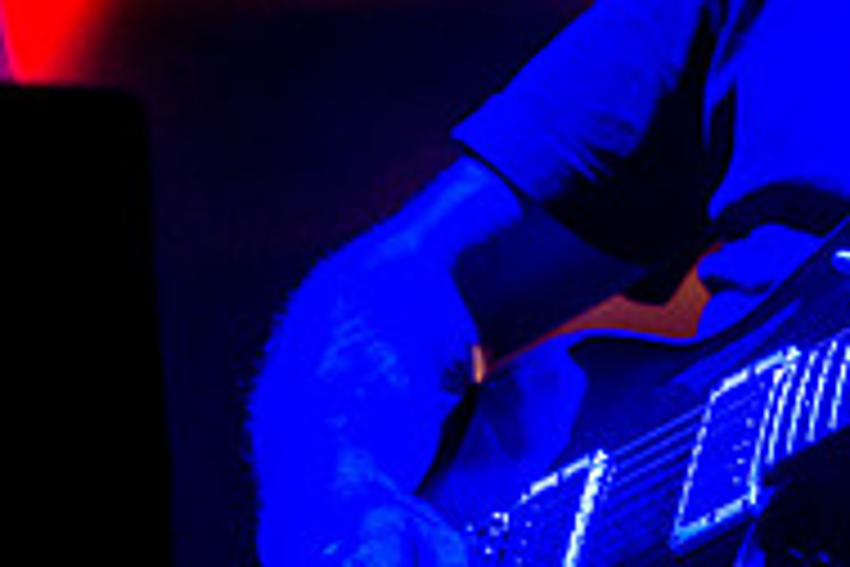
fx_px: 8688
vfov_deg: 3.7
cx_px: 1246
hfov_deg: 5.6
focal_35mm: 368
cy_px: 178
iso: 2000
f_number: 4
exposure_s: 1/800
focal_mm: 120
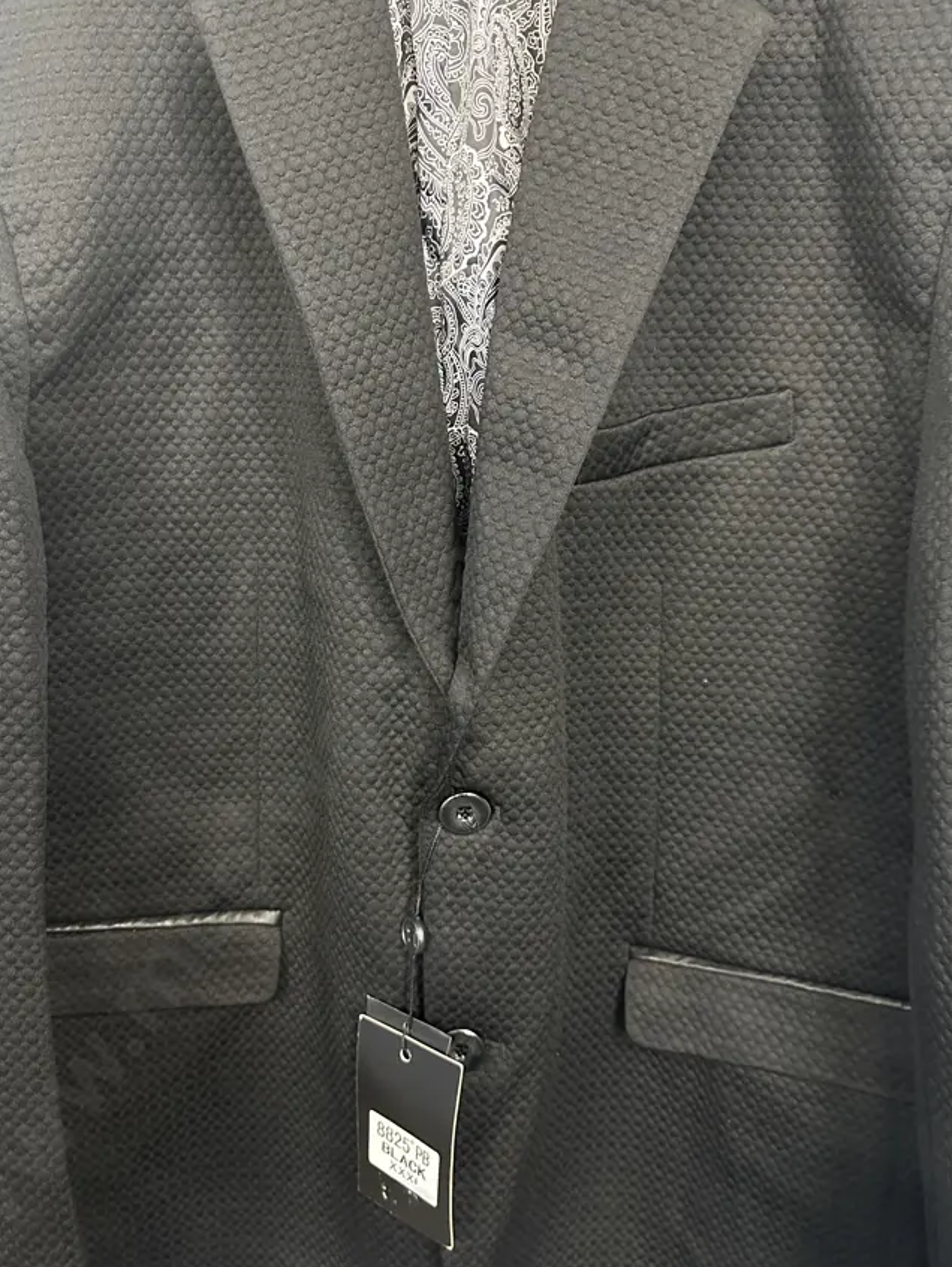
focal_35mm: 29
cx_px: 421
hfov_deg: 48.2
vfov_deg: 61.6
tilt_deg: -16.7
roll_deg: -0.6
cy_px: 634
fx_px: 1063
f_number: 1.78
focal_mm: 6.86
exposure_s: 1/33
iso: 1000
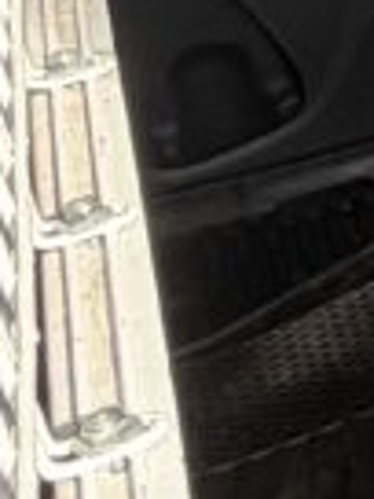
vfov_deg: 17.3
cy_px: -94
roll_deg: -0.6
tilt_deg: -25.9
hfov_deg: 9.2
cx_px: 1287
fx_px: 1570
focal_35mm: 109
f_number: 2.2
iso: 64
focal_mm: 2.22
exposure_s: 1/121
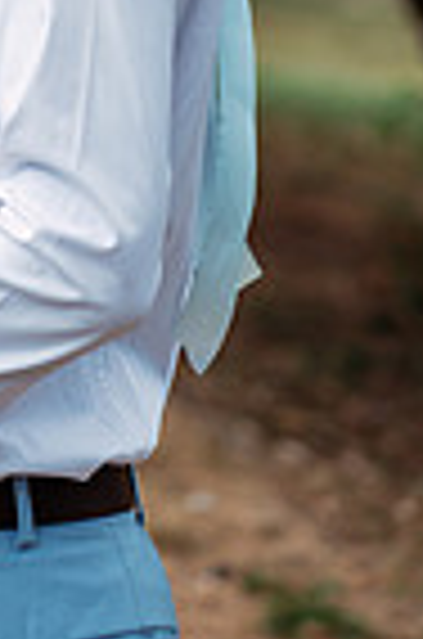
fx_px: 4215
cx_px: -128
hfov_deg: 5.7
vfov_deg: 8.6
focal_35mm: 238
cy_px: -148
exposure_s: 1/800
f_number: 2.8
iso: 250
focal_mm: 75
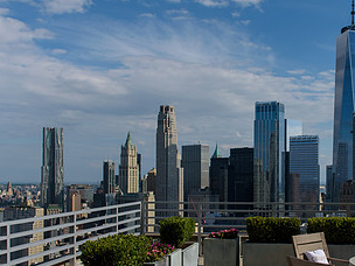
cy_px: 177
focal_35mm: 44
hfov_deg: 41.6
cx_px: 269
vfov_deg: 32.6
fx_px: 451
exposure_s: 1/4000
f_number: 3.2
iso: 200
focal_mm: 24
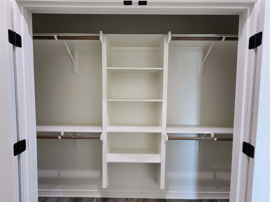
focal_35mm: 13
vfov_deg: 89.9
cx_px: 135
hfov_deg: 106.2
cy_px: 101
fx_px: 101
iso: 320
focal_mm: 2.2
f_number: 2.2
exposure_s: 1/60
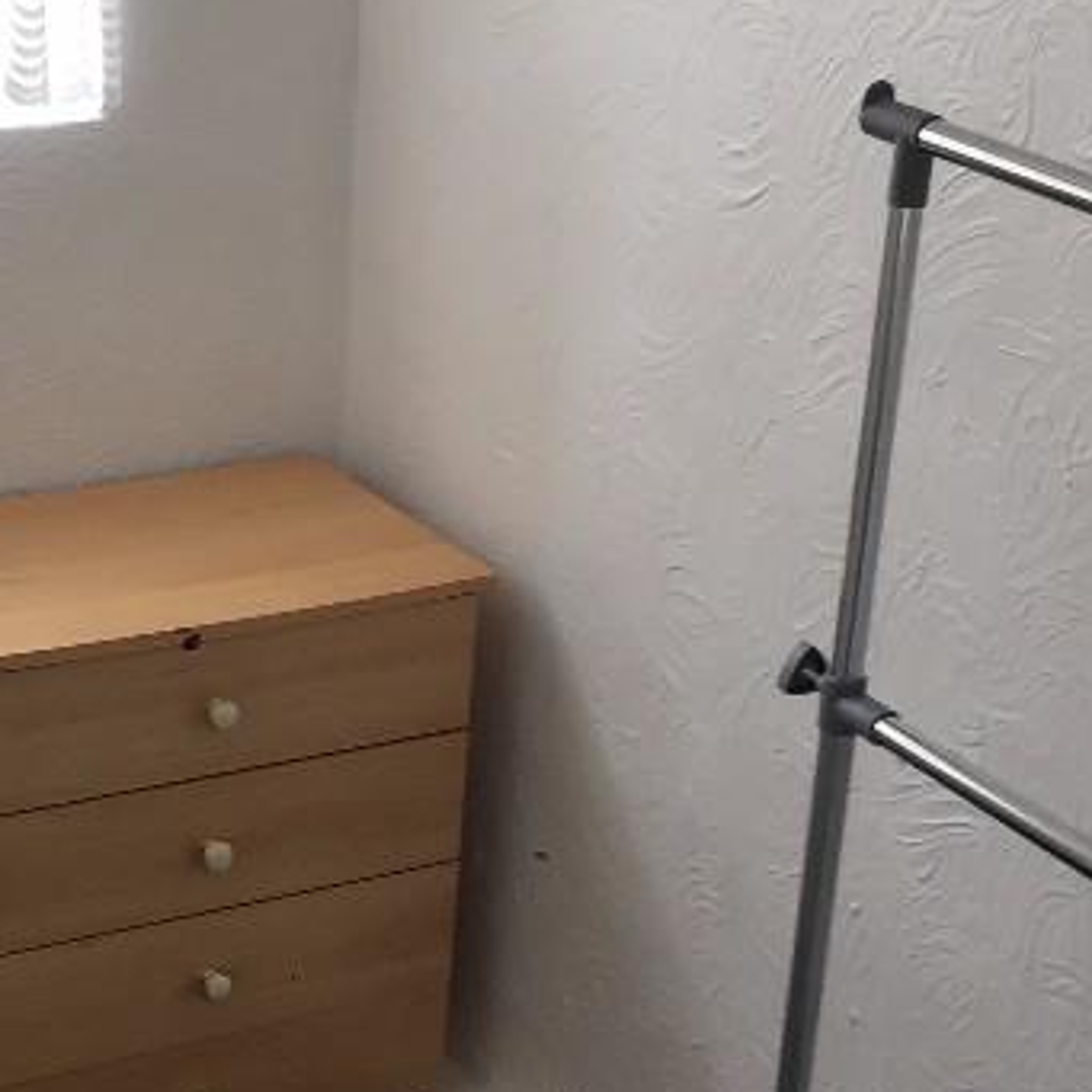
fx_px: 2748
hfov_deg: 22.2
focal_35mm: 77
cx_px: 231
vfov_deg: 22.2
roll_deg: -2.8
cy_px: 852
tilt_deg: -28.5
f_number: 2.2
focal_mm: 4.15
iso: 50
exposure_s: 1/100
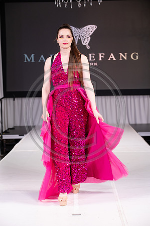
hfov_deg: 14.4
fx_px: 595
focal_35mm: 95
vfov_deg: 21.5
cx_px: 75
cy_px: 113
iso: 2000
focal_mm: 95
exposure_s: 1/400
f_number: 5.6
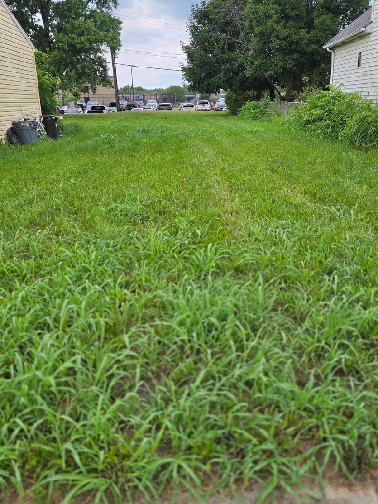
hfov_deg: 45.3
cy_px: 235
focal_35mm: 31
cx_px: 218
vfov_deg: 58.3
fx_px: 451
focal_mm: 5.4
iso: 25
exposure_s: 1/960
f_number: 1.8
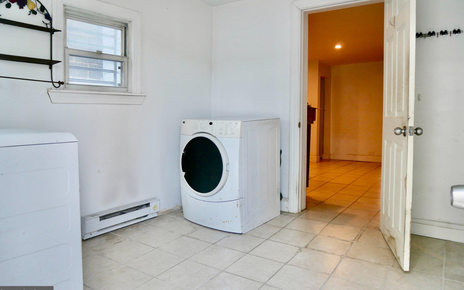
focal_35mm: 26
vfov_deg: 47.5
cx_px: 233
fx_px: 329
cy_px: 127
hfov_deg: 70.4
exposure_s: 1/60
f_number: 3.5
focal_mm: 12
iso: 250
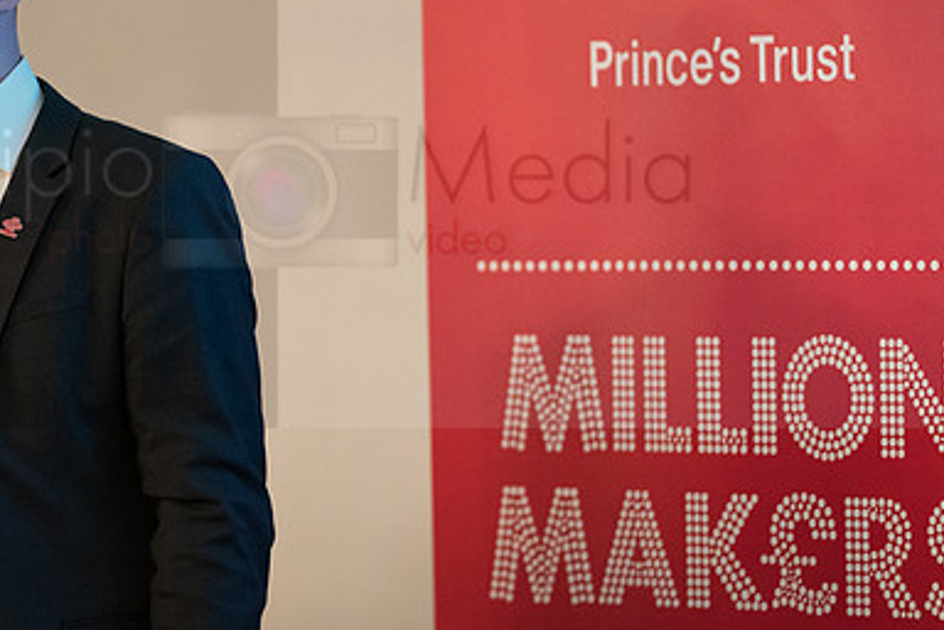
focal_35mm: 255
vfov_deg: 5.4
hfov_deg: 8.1
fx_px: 6686
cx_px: 251
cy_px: 199
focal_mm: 161
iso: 6400
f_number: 2.8
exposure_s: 1/125
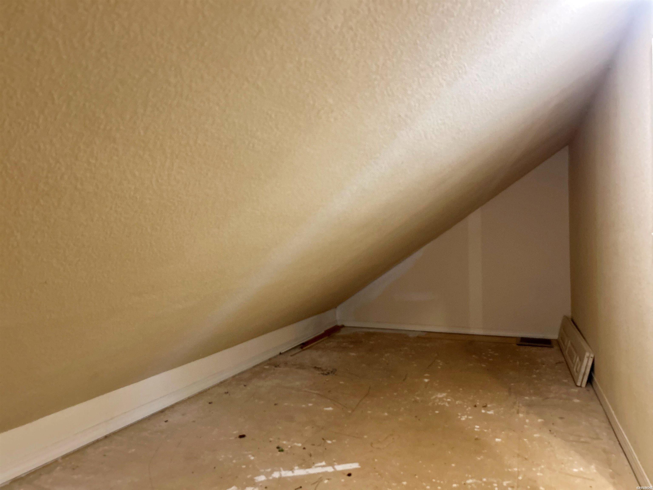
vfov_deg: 53.1
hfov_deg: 67.3
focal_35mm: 26
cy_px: 245
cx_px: 326
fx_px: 490
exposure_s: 1/60
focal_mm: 5.7
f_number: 1.5
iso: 500
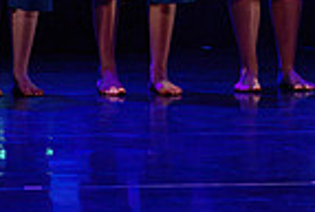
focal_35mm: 524
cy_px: -247
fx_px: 4595
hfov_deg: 3.9
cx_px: 346
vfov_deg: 2.6
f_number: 2.8
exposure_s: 1/400
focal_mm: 112
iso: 1600
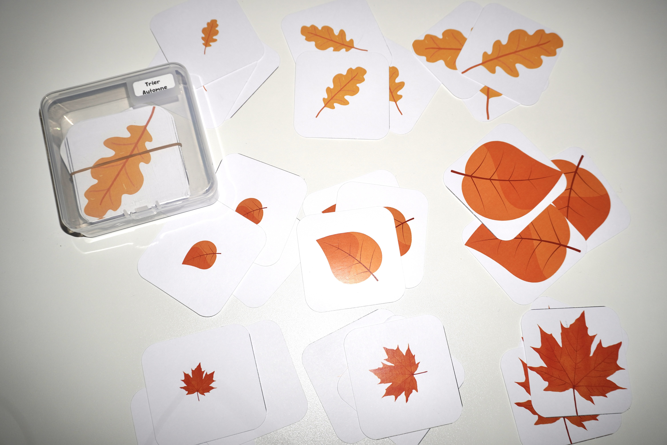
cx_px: 334
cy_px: 222
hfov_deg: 59.5
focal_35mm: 32
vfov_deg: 41.7
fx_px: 584
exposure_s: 1/160
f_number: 5
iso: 100
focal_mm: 21
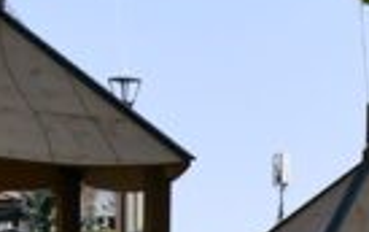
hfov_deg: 9.4
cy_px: 620
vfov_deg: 6.1
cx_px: 805
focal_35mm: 205
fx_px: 2064
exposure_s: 1/800
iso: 200
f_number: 5.6
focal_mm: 18
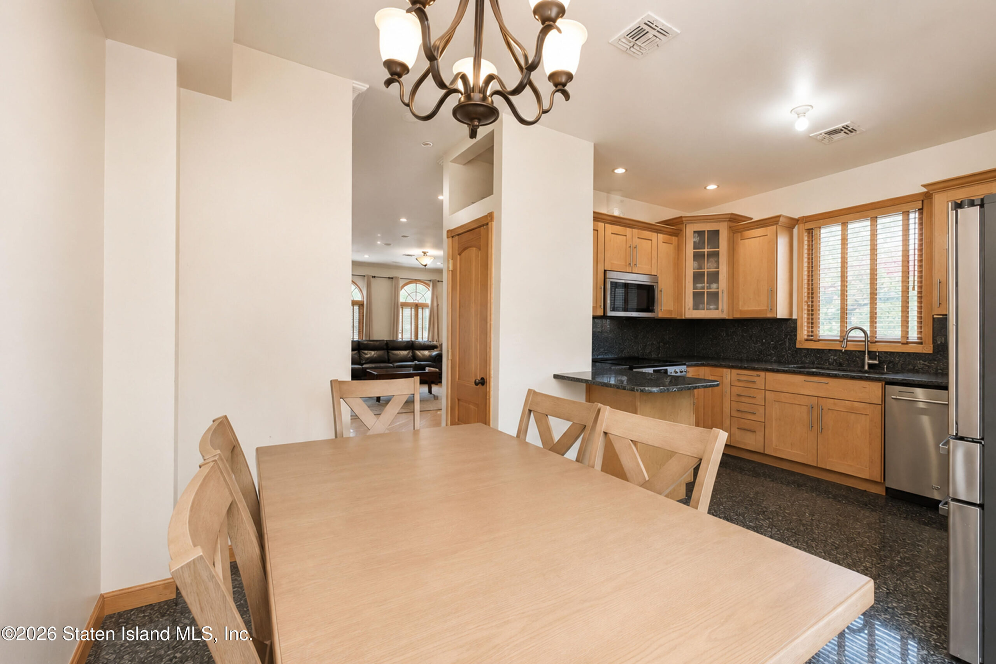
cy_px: 332
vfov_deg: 77.3
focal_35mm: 15
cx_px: 498
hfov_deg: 100.4
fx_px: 415
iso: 2000
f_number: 9
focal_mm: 10
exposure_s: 1/80
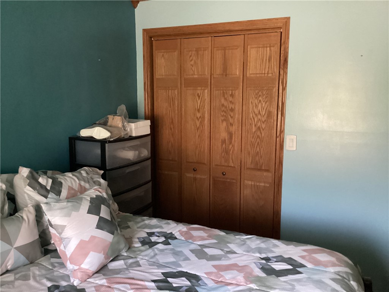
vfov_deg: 45.4
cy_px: 146
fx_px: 348
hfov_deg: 58.4
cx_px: 194
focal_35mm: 31
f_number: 2.4
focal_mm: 3.3
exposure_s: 1/24
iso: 800
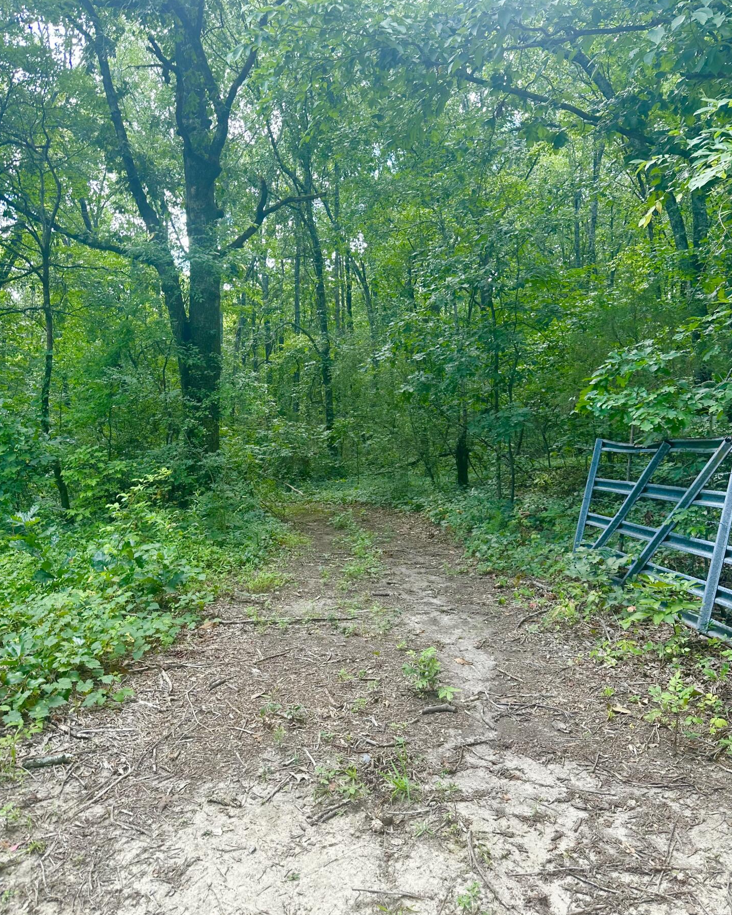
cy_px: 470
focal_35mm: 26
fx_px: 704
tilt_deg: +2.8
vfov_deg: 66.0
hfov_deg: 54.9
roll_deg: +0.3
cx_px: 375
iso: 64
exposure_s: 1/154
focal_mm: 6.86
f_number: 1.78
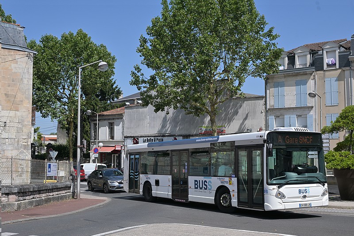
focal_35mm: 45
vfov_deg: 29.9
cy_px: 118
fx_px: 442
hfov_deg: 43.6
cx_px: 177
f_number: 9
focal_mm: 30
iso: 100
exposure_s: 1/400
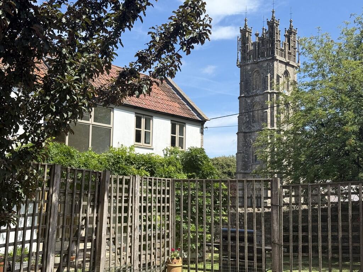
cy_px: 136
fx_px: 503
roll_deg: -0.3
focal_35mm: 48
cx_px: 182
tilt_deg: +8.2
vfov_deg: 30.3
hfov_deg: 39.7
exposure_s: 1/3378
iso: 64
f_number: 1.78
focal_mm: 6.76
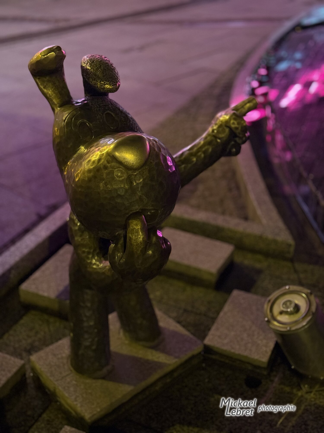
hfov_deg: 30.3
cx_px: 162
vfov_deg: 39.7
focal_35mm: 48
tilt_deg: -28.2
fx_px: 599
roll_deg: +0.2
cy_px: 216
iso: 1000
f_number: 1.78
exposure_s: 1/20
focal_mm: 6.76
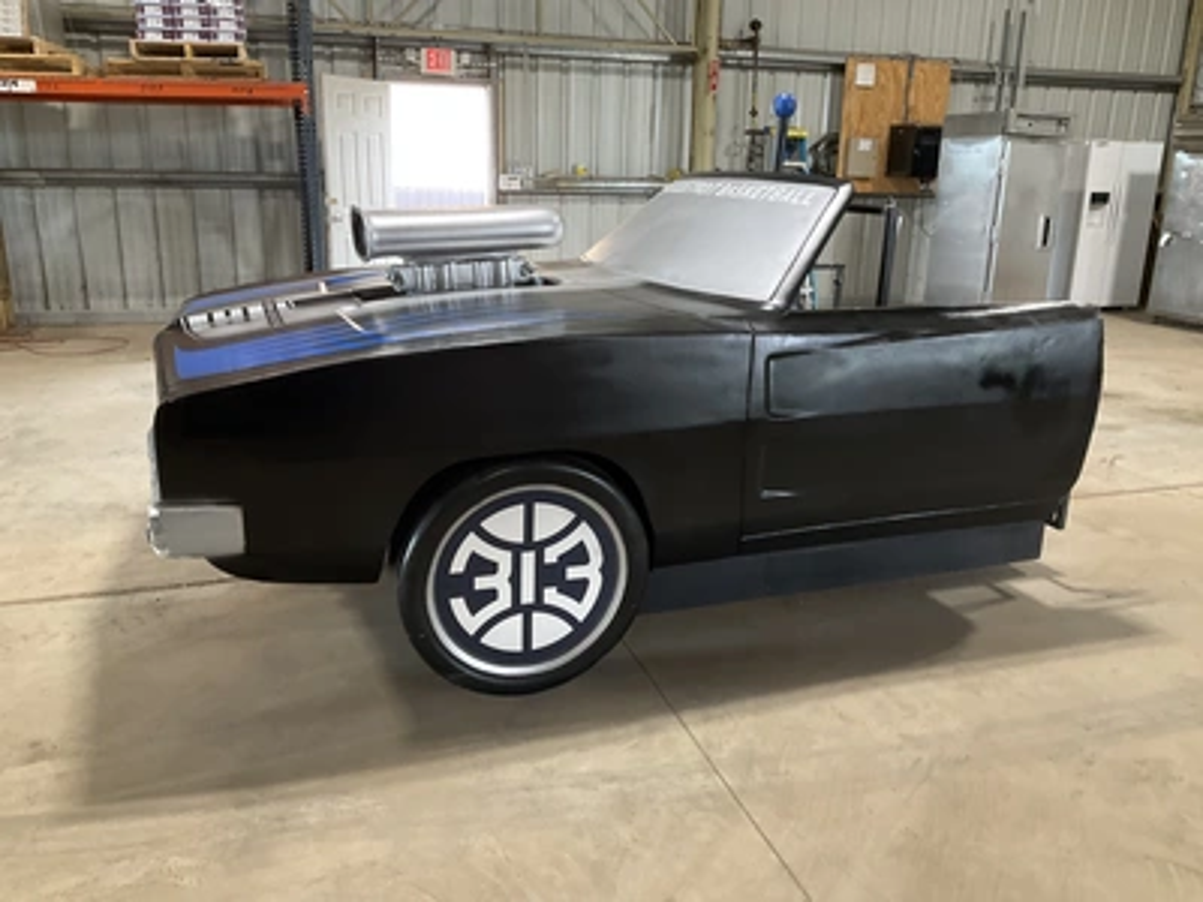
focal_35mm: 29
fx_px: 1008
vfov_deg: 48.2
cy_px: 451
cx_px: 602
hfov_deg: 61.7
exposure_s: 1/60
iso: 125
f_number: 1.8
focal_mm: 3
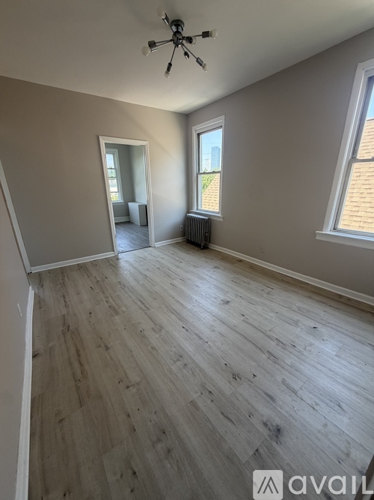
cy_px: 250
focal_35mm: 14
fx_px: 202
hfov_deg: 85.7
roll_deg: -0.6
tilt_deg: -17.1
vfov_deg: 102.1
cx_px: 187
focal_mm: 2.22
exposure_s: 1/121
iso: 100
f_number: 2.2
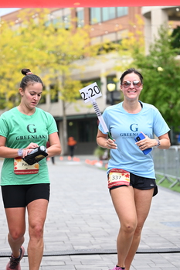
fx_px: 922
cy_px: 121
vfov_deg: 16.6
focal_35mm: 123
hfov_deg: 11.2
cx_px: 94
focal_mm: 78
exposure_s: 1/2000
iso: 640
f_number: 2.8
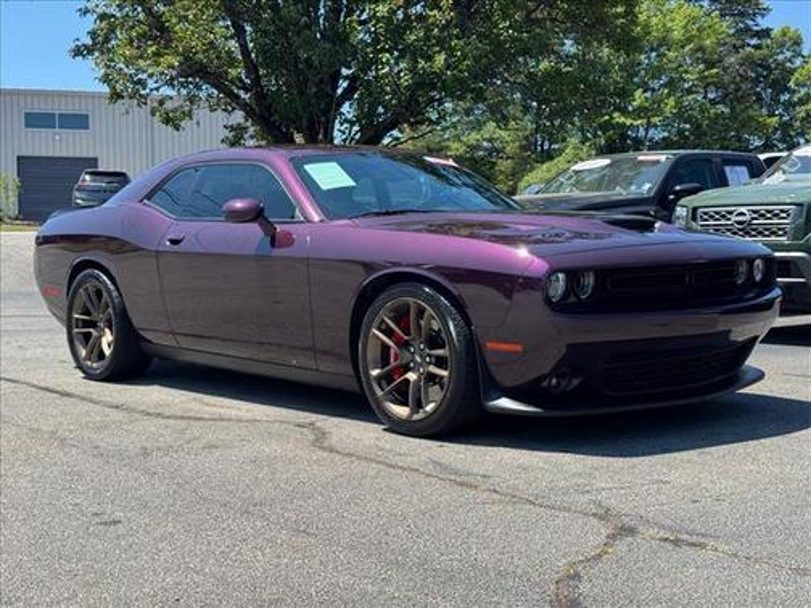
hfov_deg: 39.7
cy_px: 304
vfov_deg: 30.3
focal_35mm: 48
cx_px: 406
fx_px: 1125
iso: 64
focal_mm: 6.76
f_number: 1.78
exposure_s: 1/2179
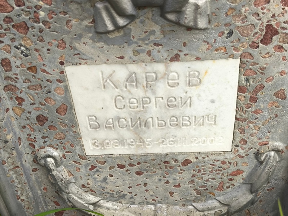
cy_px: 108
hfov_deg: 38.2
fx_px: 416
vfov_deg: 29.1
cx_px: 144
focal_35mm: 50
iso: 64
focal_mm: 4.71
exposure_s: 1/120
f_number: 1.7
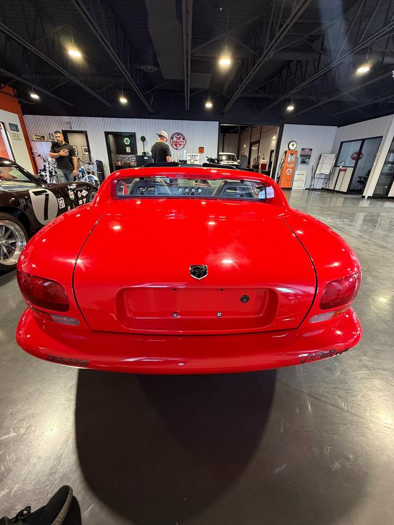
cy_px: 262
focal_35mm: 14
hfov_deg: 85.7
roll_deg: -2.9
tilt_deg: -26.0
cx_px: 197
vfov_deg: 102.1
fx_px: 212
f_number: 2.2
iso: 400
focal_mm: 2.22
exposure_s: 1/60
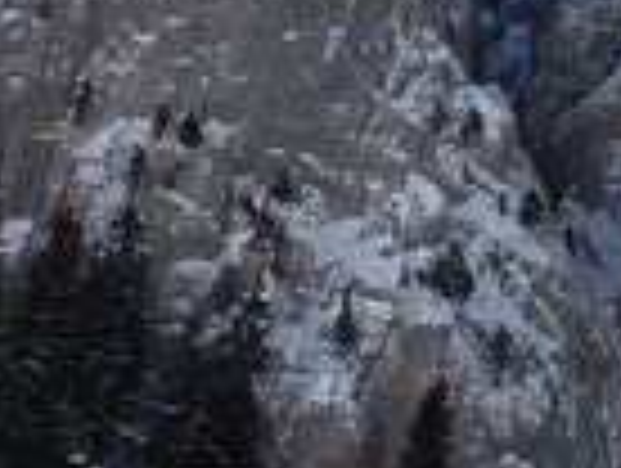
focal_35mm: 163
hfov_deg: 10.4
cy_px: 515
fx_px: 2929
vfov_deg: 9.1
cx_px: 1503
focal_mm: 4.1
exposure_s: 1/500
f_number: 4.5
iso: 80
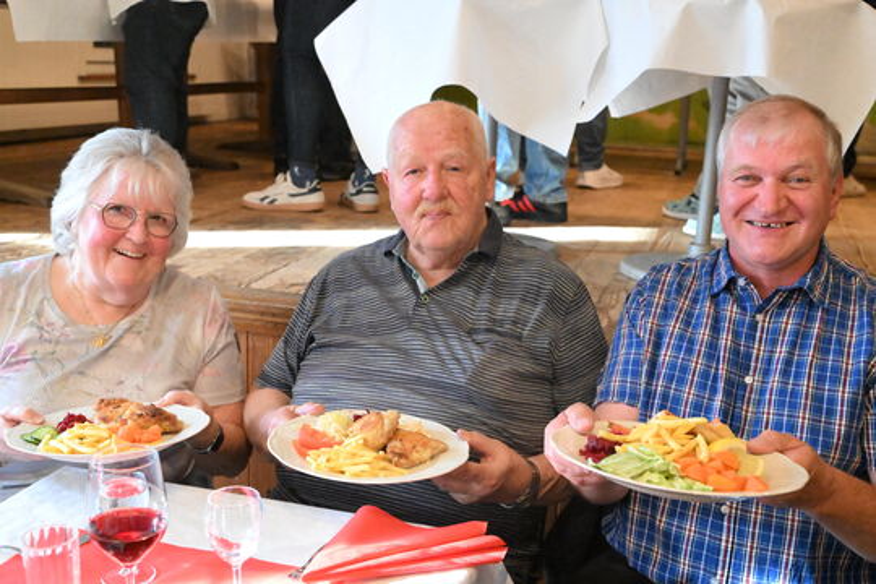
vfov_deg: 32.6
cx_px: 438
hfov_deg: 47.4
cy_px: 292
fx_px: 998
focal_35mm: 41
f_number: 5.6
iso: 20000
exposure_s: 1/640
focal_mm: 41
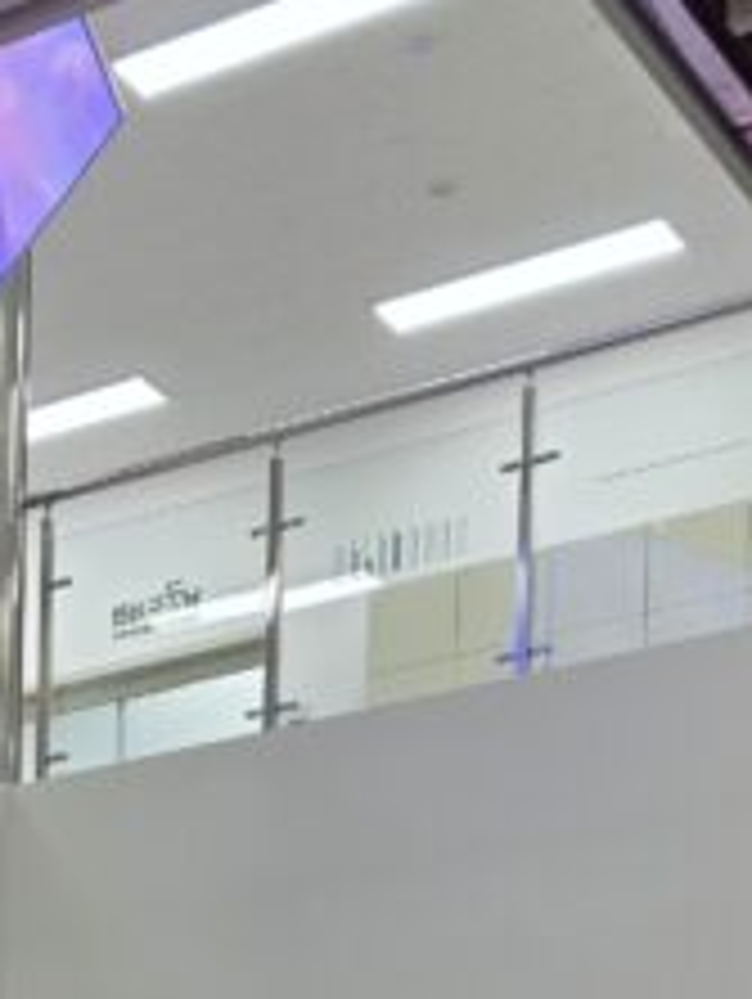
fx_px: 3064
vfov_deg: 15.9
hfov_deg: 13.2
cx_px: -360
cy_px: 1764
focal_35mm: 106
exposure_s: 1/120
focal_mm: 6.3
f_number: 1.7
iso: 64
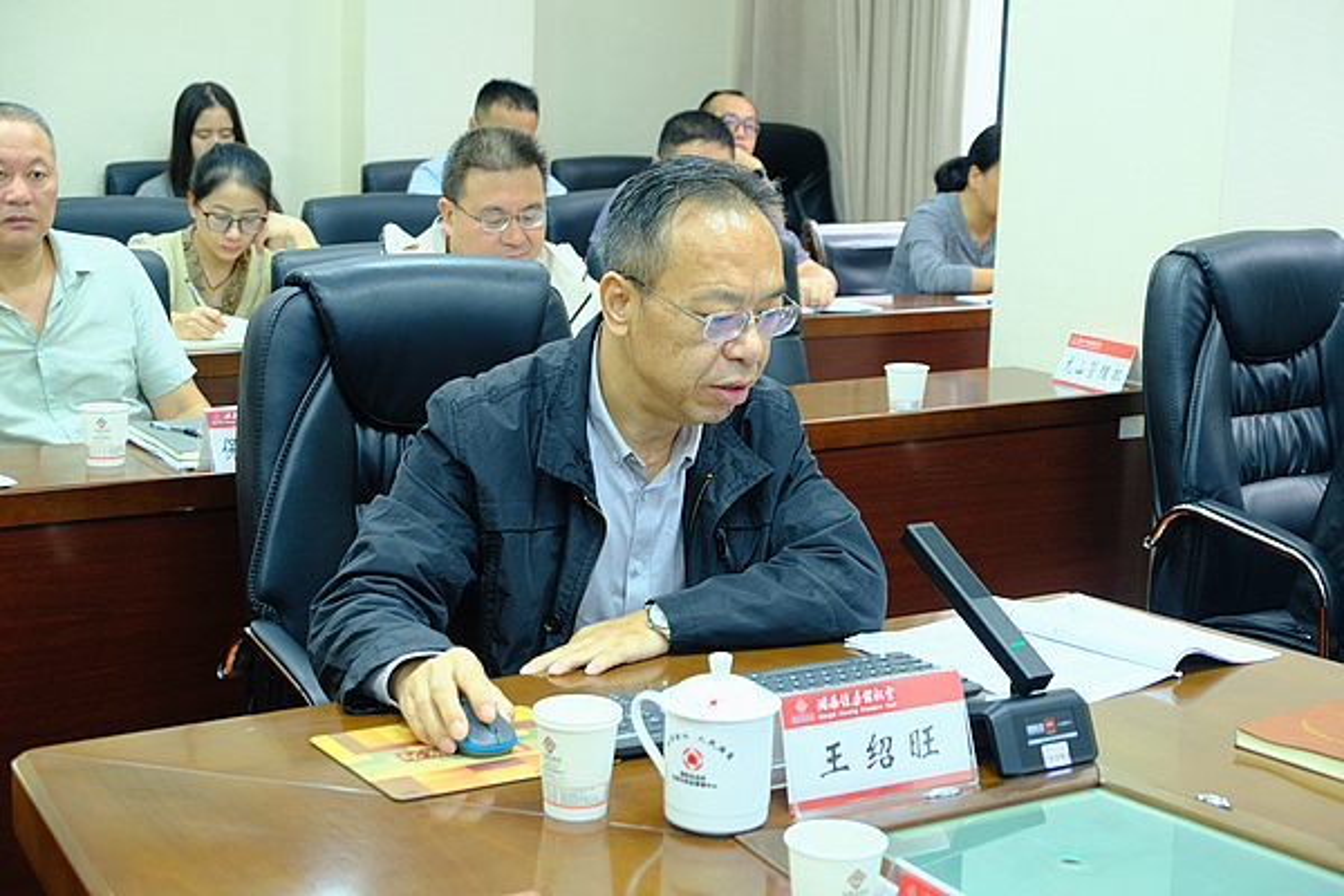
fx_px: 2165
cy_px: 448
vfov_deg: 23.4
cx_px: 672
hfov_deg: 34.5
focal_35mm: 58
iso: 800
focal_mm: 38.9
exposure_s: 1/34
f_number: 4.5
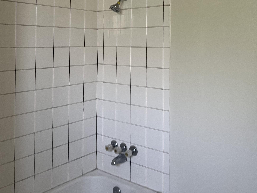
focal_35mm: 40
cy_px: 49
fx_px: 297
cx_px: 131
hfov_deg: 46.8
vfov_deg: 35.2
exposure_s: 1/60
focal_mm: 5.1
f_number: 1.6
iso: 160
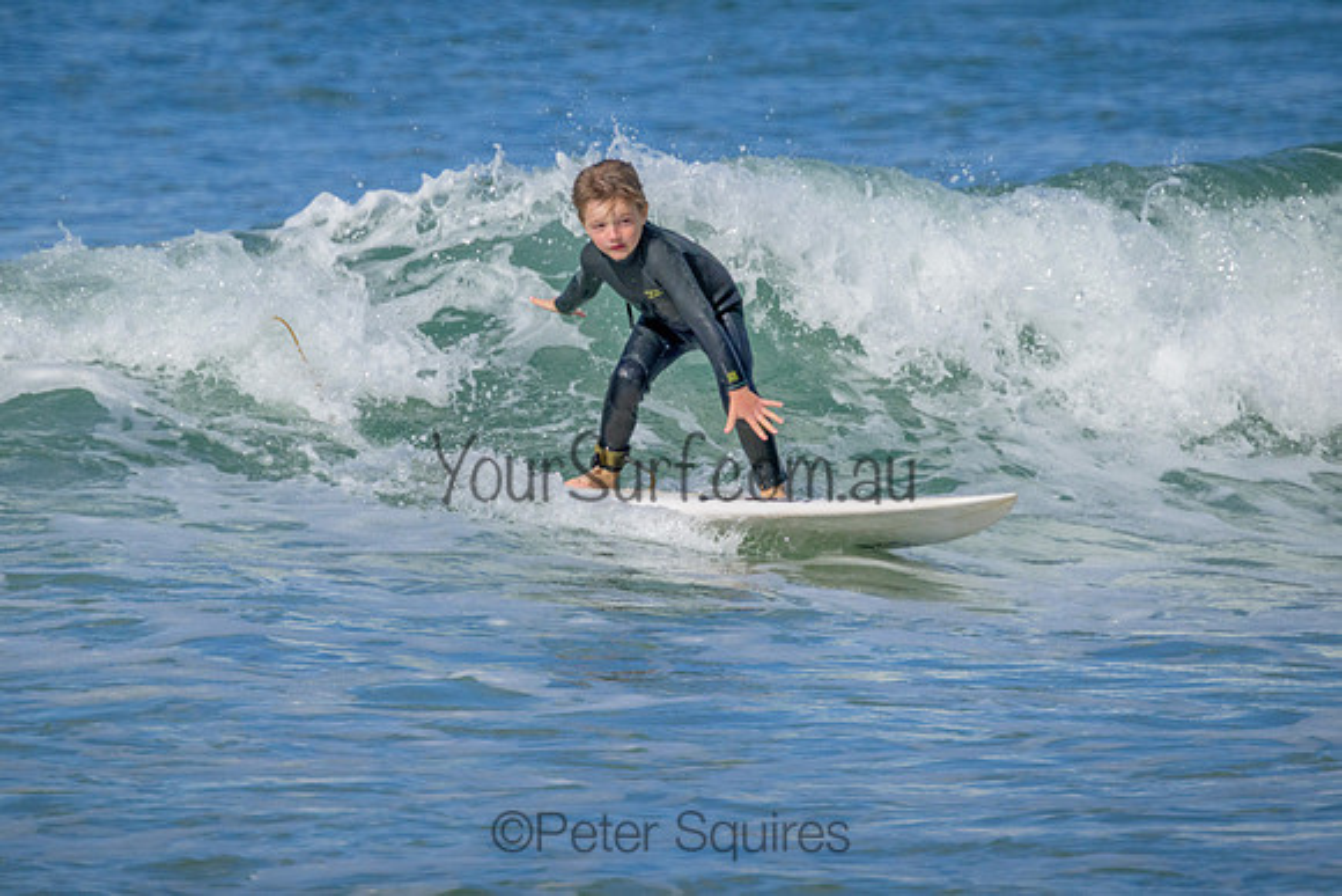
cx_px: 691
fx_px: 36048
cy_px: 355
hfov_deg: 2.1
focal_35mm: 967
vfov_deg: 1.4
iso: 1600
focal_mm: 800
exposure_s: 1/1600
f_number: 11
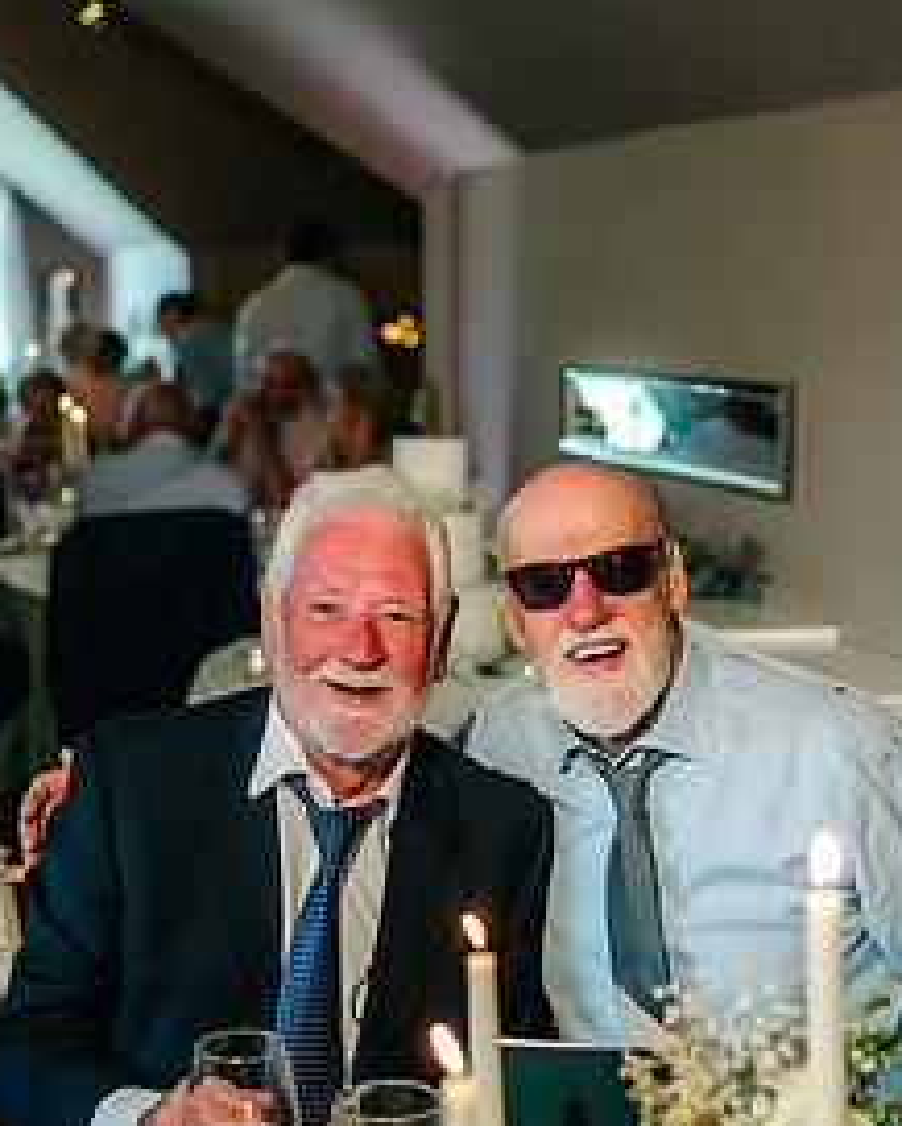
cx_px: 501
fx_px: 2333
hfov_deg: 21.9
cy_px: 693
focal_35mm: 70
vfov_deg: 27.0
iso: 640
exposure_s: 1/200
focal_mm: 35
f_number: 2
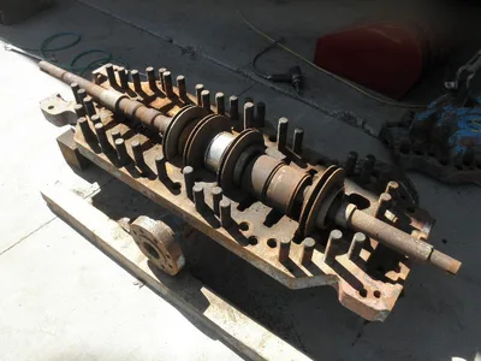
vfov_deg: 49.7
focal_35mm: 28
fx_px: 389
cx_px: 240
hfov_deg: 63.4
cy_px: 180
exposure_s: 1/400
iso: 64
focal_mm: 5
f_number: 3
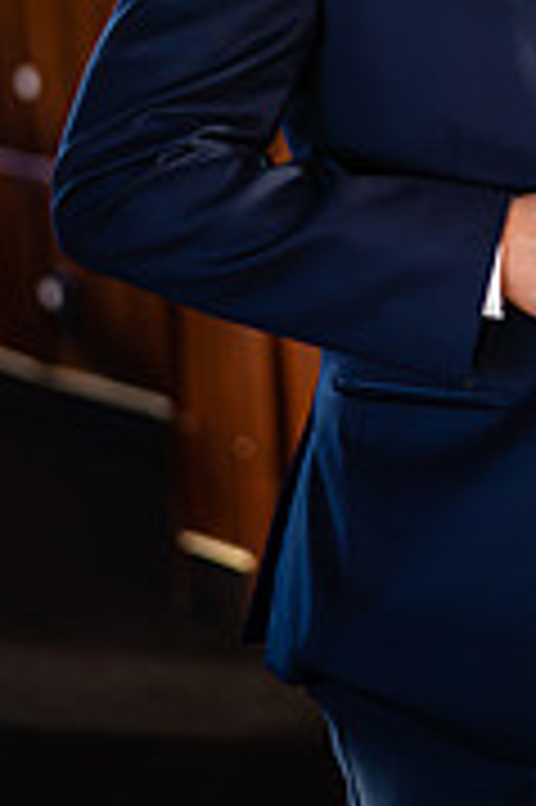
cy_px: 41
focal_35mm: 126
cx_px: 608
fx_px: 2819
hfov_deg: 10.7
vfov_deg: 16.0
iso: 160
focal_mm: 50
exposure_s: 1/200
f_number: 1.4
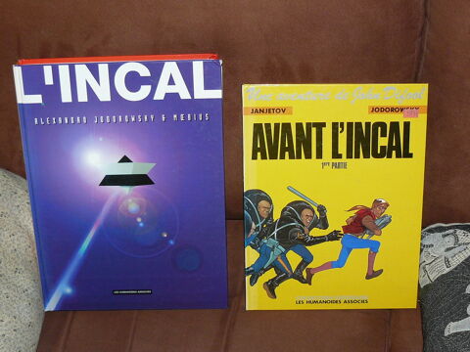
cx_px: 235
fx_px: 760
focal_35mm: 56
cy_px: 176
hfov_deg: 34.3
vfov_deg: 26.1
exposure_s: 1/30
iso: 100
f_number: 2.8
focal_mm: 6.1
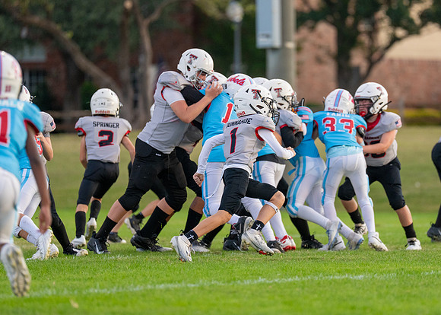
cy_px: 144
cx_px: 273
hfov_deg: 6.2
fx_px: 4047
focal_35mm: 323
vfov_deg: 4.5
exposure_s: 1/1600
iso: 1000
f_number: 2.8
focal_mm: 200
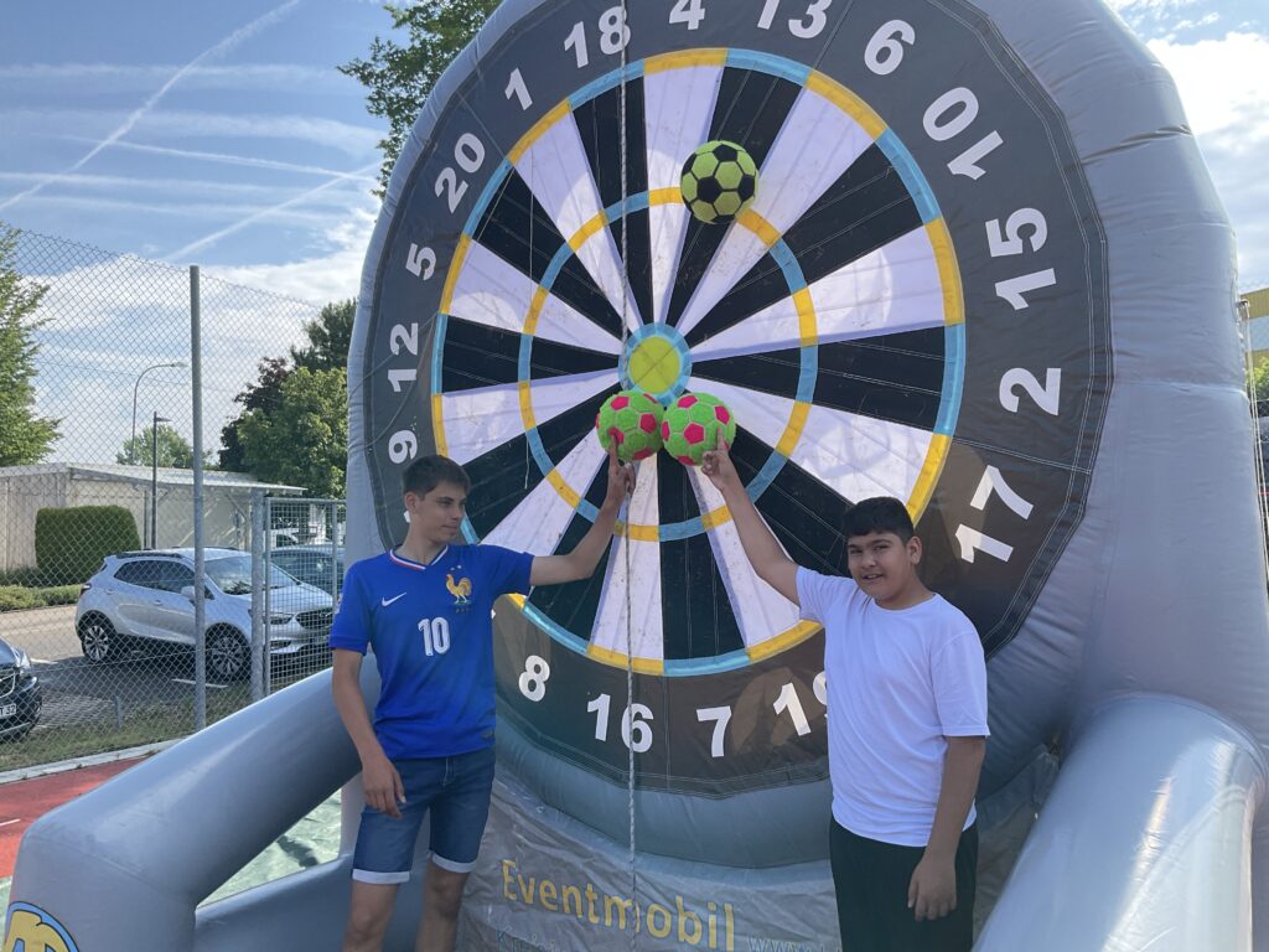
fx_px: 1063
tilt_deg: +3.9
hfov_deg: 61.7
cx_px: 634
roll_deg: +0.8
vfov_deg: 48.2
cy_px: 476
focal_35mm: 29
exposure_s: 1/709
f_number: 1.8
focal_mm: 3
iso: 16
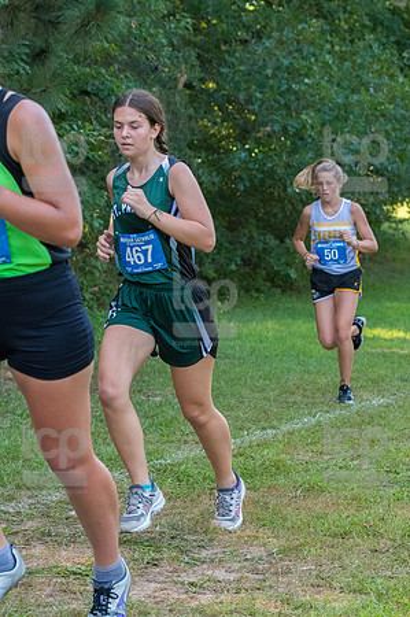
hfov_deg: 12.2
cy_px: 308
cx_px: 205
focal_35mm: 112
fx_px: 1918
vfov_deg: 18.3
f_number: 5
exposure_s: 1/1600
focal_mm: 75
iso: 3200
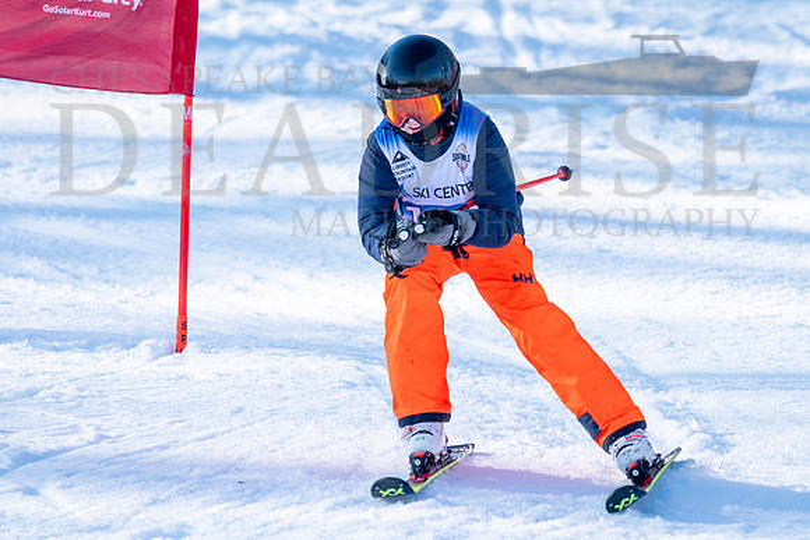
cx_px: 398
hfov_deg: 3.4
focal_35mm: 609
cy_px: 254
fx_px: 13707
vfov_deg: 2.3
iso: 1250
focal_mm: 560
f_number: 8
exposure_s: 1/2000
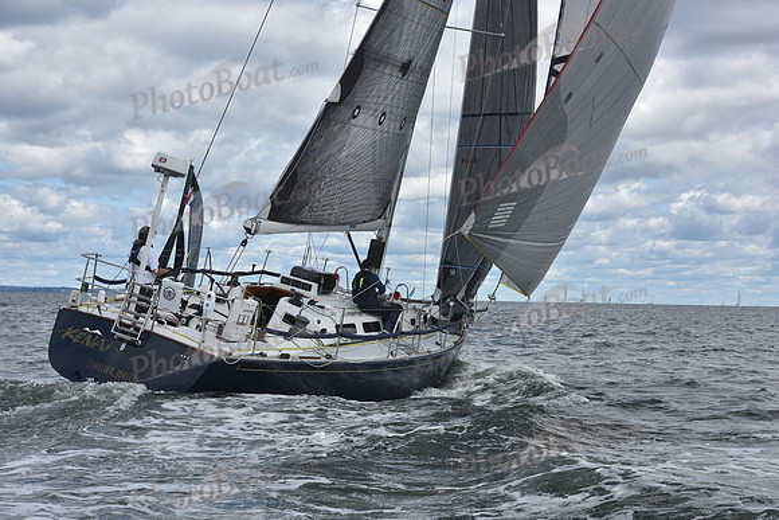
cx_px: 390
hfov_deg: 28.8
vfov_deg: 19.5
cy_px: 260
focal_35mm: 70
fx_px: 1515
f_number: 9
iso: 250
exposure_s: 1/800
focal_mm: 70
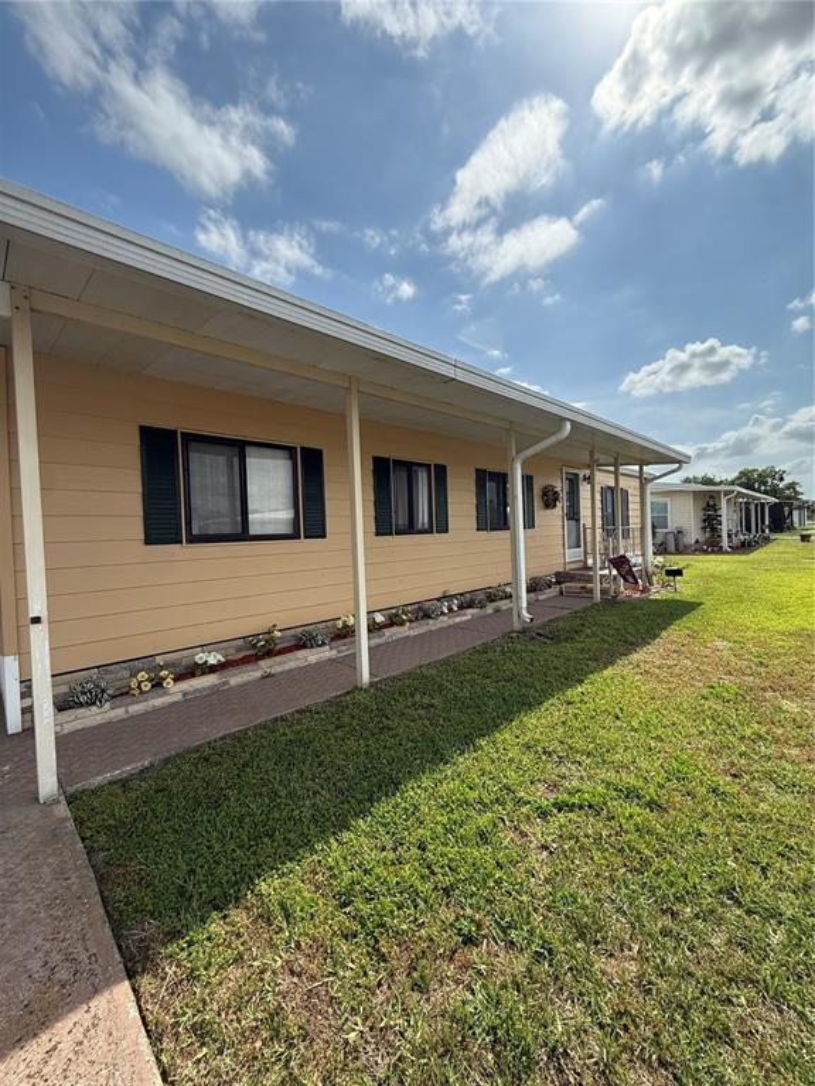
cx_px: 408
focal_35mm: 14
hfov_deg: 85.7
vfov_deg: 102.1
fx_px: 439
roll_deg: +1.4
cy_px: 543
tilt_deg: -1.1
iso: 64
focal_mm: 2.22
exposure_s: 1/2410
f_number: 2.2
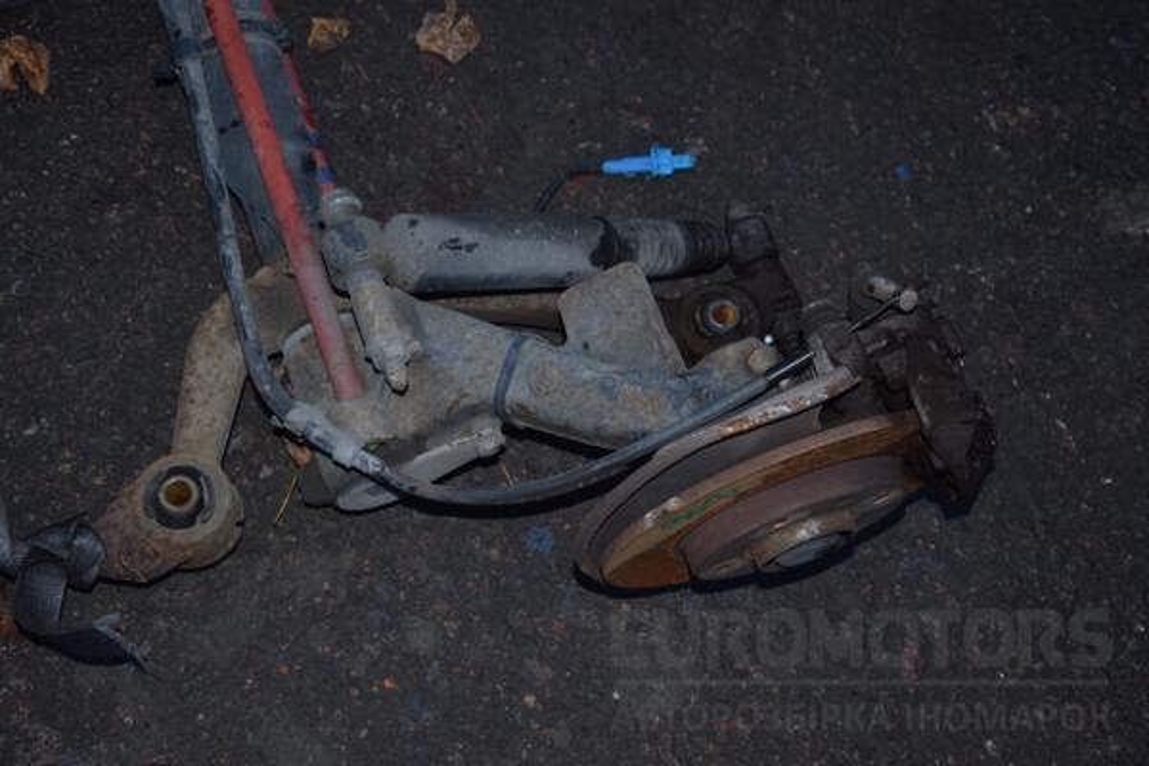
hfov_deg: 35.1
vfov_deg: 23.8
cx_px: 574
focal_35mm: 57
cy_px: 383
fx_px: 1819
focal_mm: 38
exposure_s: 1/60
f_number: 5
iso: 800
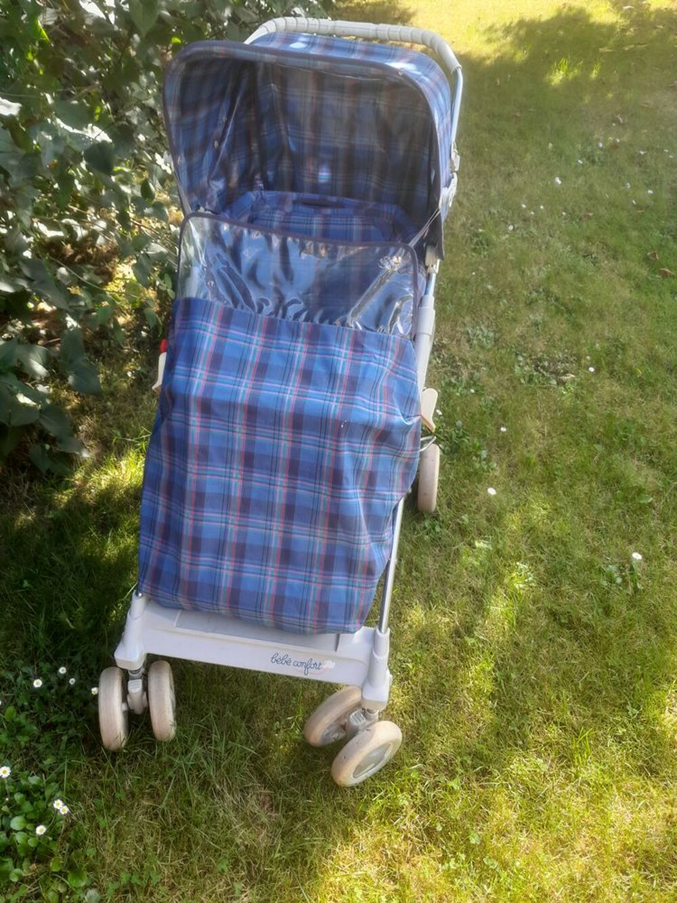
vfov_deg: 67.3
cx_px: 338
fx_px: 678
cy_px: 452
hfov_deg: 53.1
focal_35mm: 26
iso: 40
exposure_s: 1/101
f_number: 1.8
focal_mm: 4
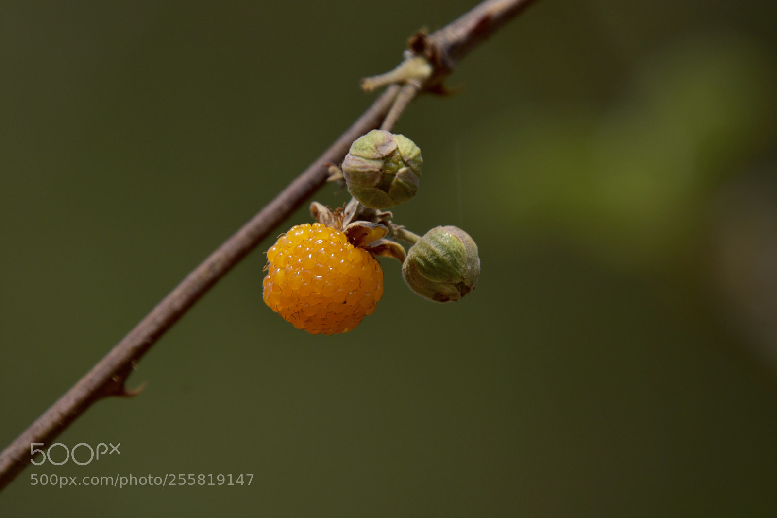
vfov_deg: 2.3
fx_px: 12946
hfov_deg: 3.4
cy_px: 259
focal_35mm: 600
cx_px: 388
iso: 100
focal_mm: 400
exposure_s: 1/640
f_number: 6.3
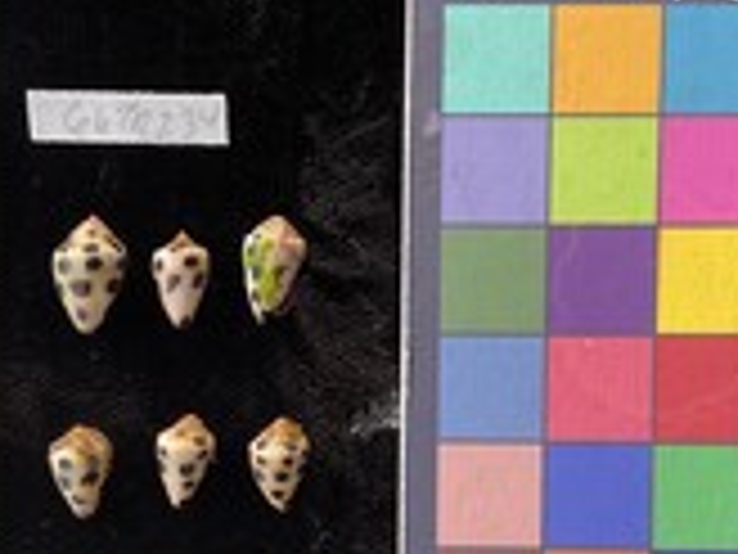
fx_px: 1322
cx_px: 328
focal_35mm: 62
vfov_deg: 23.4
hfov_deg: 31.2
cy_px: 426
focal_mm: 3
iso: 40
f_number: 1.8
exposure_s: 1/60
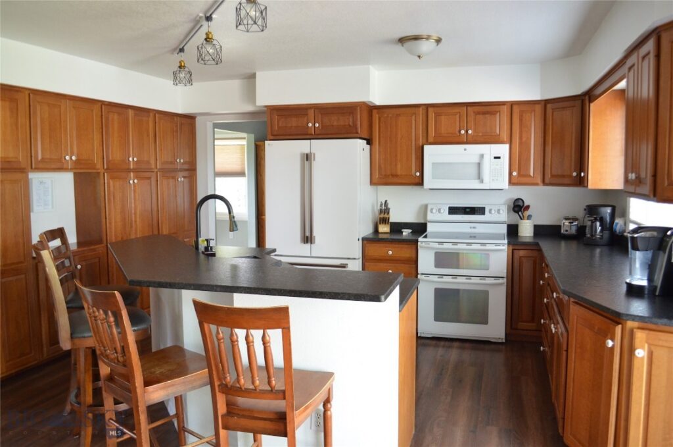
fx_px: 504
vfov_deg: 47.8
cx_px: 336
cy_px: 224
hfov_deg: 67.5
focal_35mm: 27
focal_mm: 18
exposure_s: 1/30
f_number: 3.5
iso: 1100
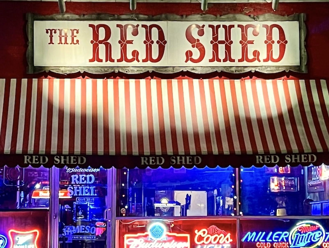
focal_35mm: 64
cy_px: 124
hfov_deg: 30.2
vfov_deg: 23.0
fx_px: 610
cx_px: 164
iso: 400
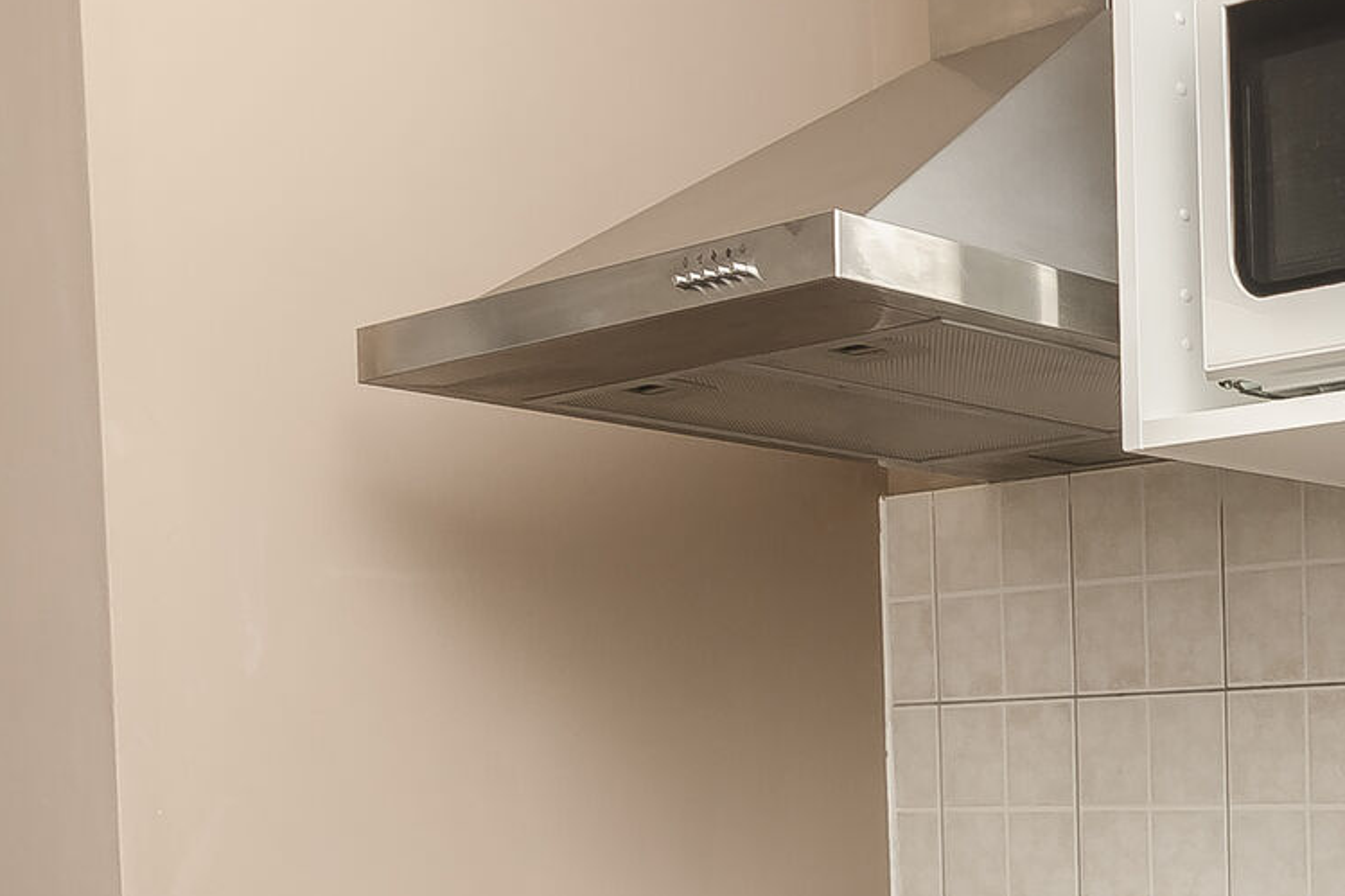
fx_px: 2092
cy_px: 922
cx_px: 2006
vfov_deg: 23.1
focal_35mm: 56
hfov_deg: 26.3
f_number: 7.1
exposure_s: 1/50
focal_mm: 10
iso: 160
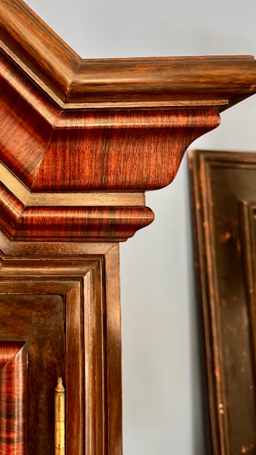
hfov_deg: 26.4
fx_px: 520
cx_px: 9
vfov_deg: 47.0
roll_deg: -0.6
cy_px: 176
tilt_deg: +5.4
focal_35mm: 43
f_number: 1.78
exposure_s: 1/121
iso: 200
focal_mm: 6.76
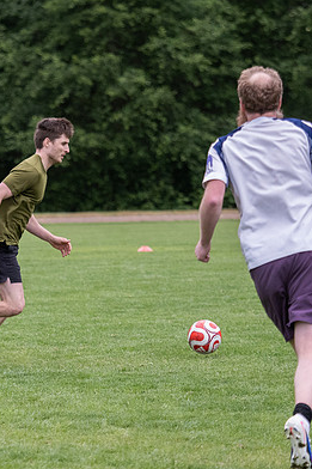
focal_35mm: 308
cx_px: -23
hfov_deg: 4.4
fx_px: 4007
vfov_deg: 6.7
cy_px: 240
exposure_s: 1/1250
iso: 1250
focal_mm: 100
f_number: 2.8
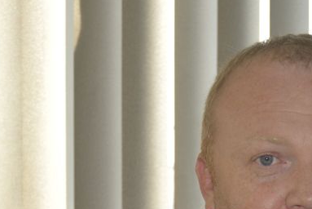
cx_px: 265
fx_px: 1262
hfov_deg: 14.0
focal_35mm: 146
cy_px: 296
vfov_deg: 9.2
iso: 200
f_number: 4.2
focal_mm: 31
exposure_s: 1/160
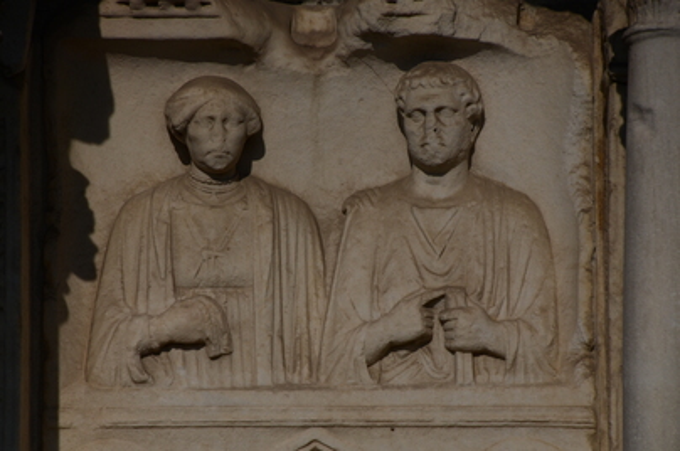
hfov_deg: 6.9
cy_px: 226
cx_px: 340
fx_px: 5658
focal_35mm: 300
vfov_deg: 4.6
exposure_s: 1/5000
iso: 320
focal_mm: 200
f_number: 9
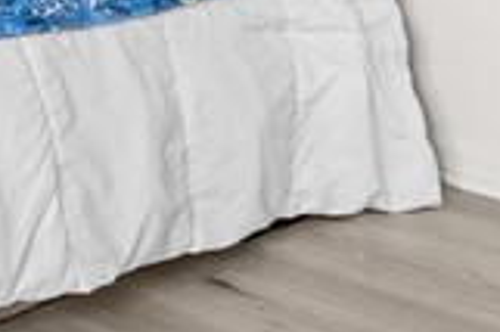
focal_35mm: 108
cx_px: -733
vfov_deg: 11.1
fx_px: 1498
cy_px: -400
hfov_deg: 13.4
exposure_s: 1.6
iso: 125
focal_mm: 16
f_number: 8
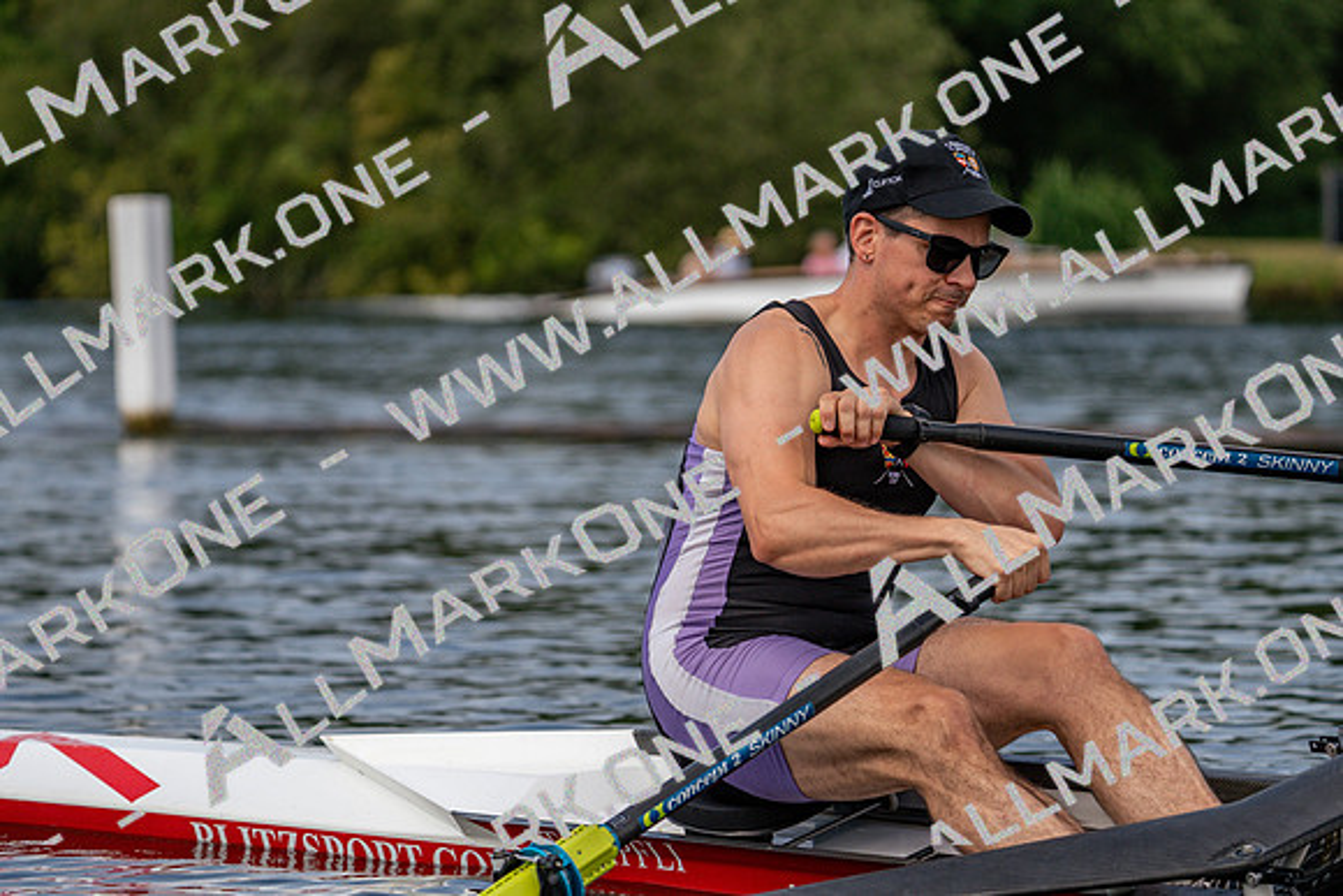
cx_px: 672
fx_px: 7463
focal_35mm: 200
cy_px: 448
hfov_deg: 10.3
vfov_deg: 6.9
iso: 320
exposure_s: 1/1600
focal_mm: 200
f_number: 5.6
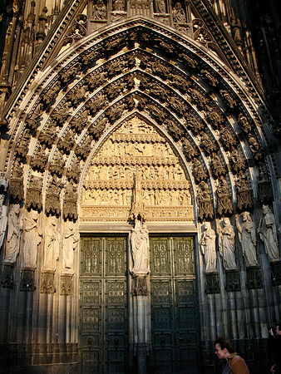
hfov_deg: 40.7
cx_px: 140
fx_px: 378
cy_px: 187
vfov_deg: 52.6
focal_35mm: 35
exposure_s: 1/150
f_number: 3
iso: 50
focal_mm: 5.8
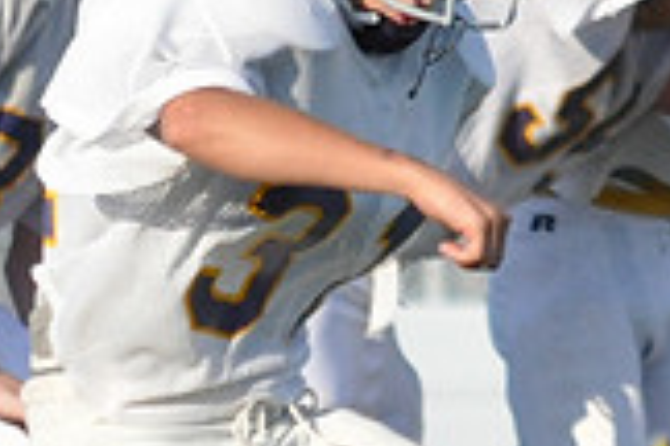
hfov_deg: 1.9
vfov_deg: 1.3
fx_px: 19931
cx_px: 1125
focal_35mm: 1071
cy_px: 384
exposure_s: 1/1600
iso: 800
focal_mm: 200
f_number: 5.6
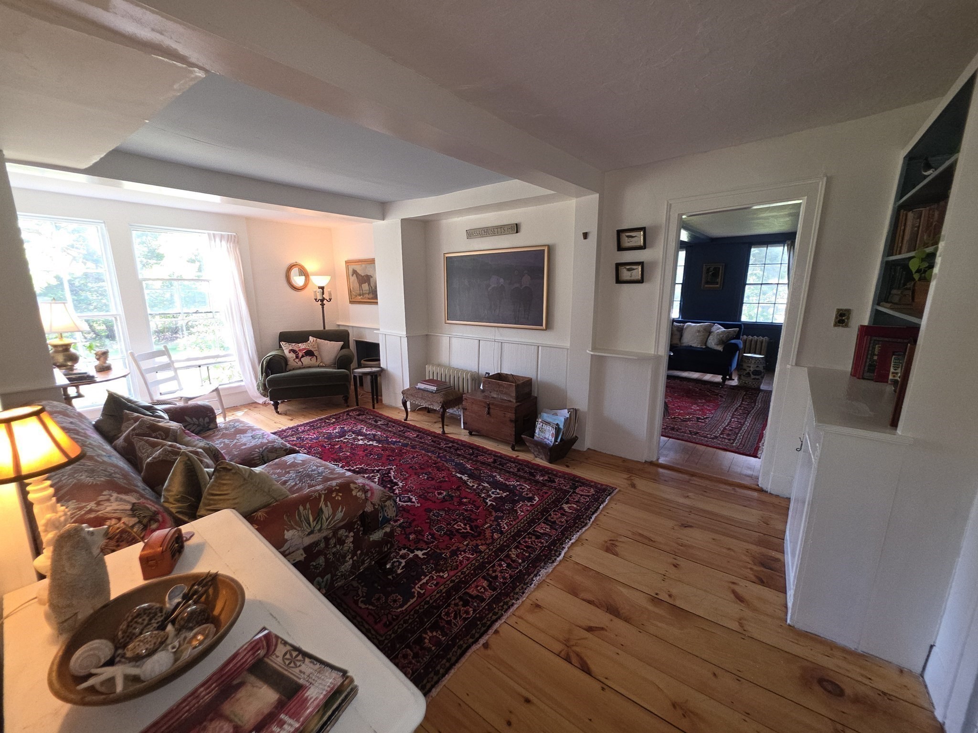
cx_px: 489
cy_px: 366
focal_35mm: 13
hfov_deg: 106.2
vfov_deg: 89.9
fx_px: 367
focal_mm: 2.2
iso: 80
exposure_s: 1/60
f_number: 1.9
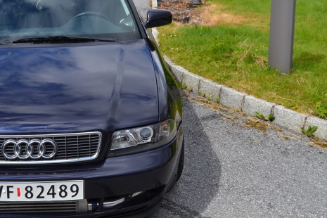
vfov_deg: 20.6
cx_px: 58
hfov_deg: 29.7
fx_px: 599
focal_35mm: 66
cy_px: 96
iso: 100
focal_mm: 20
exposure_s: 1/250
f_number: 8
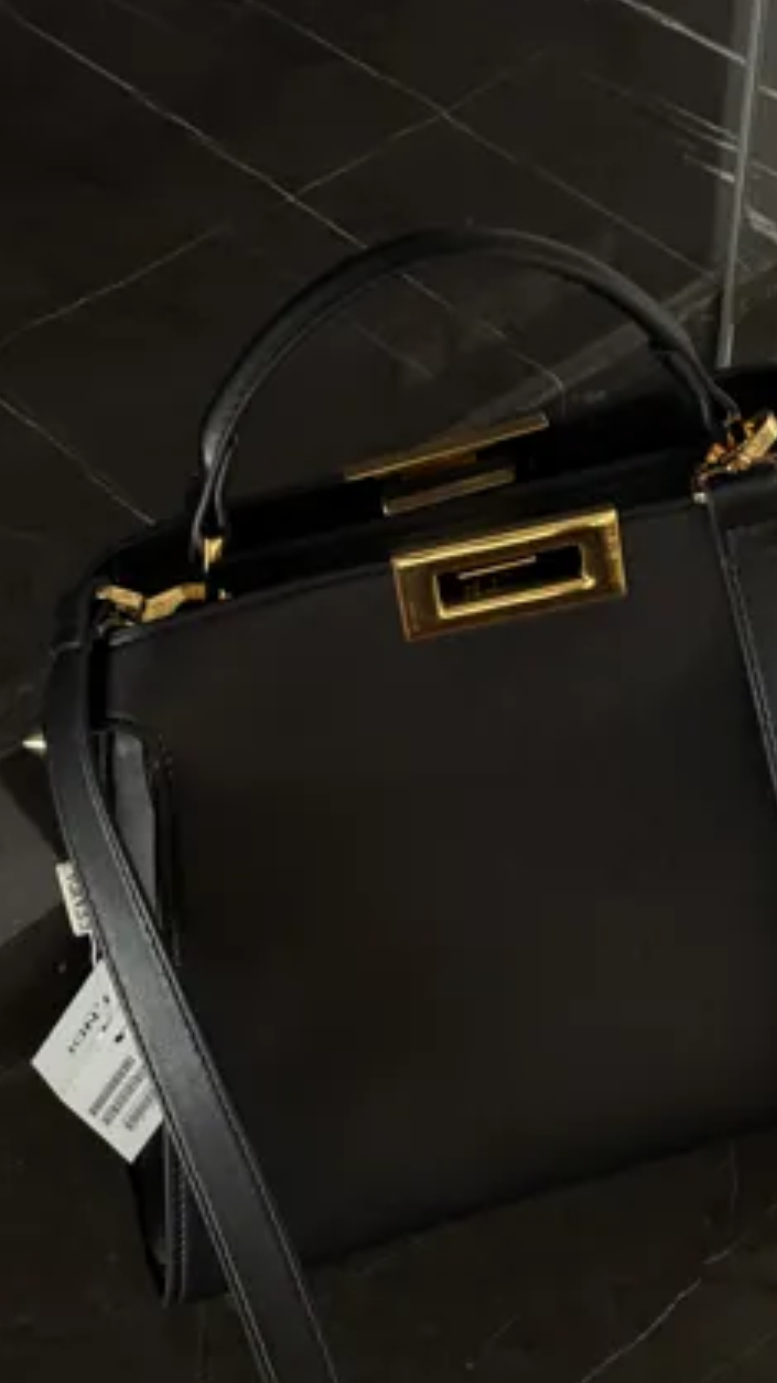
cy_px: 787
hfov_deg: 20.0
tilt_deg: -52.2
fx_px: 2199
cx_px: 476
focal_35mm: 60
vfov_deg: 34.8
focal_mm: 6.76
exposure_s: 1/31
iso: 500
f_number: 1.78
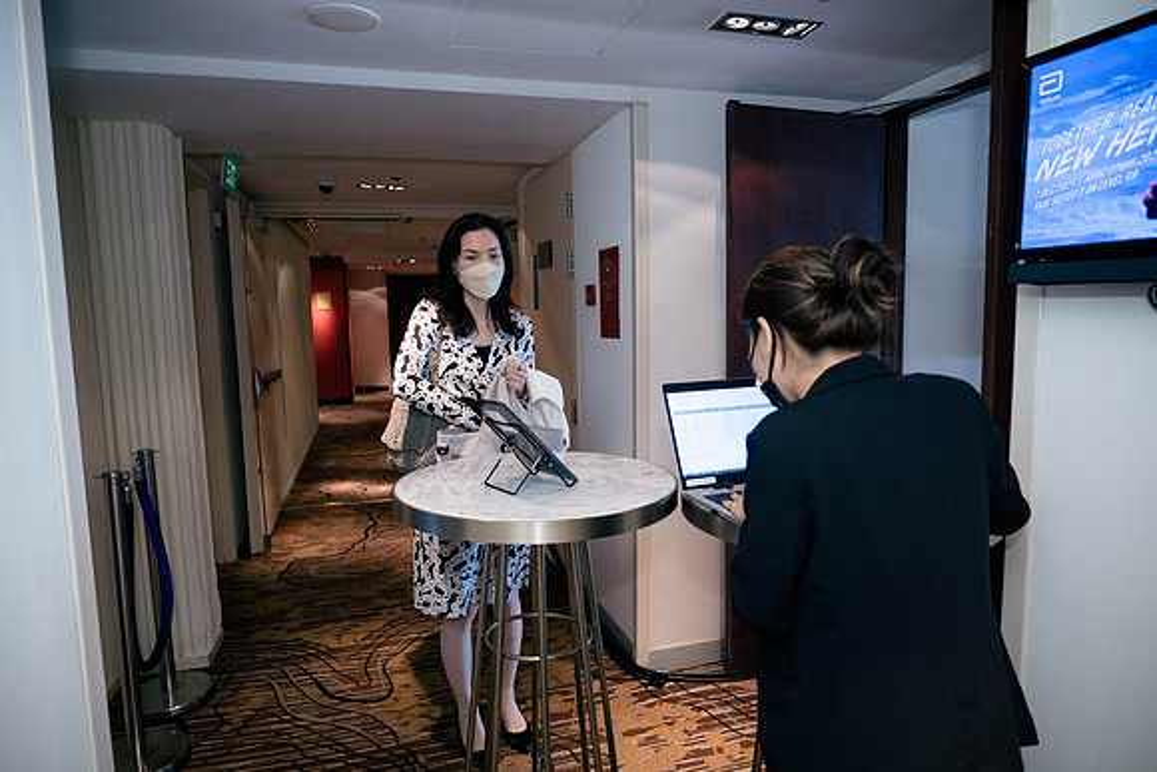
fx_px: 683
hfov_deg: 80.5
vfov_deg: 59.0
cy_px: 386
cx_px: 578
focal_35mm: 21
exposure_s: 1/60
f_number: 1.8
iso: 320
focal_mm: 10
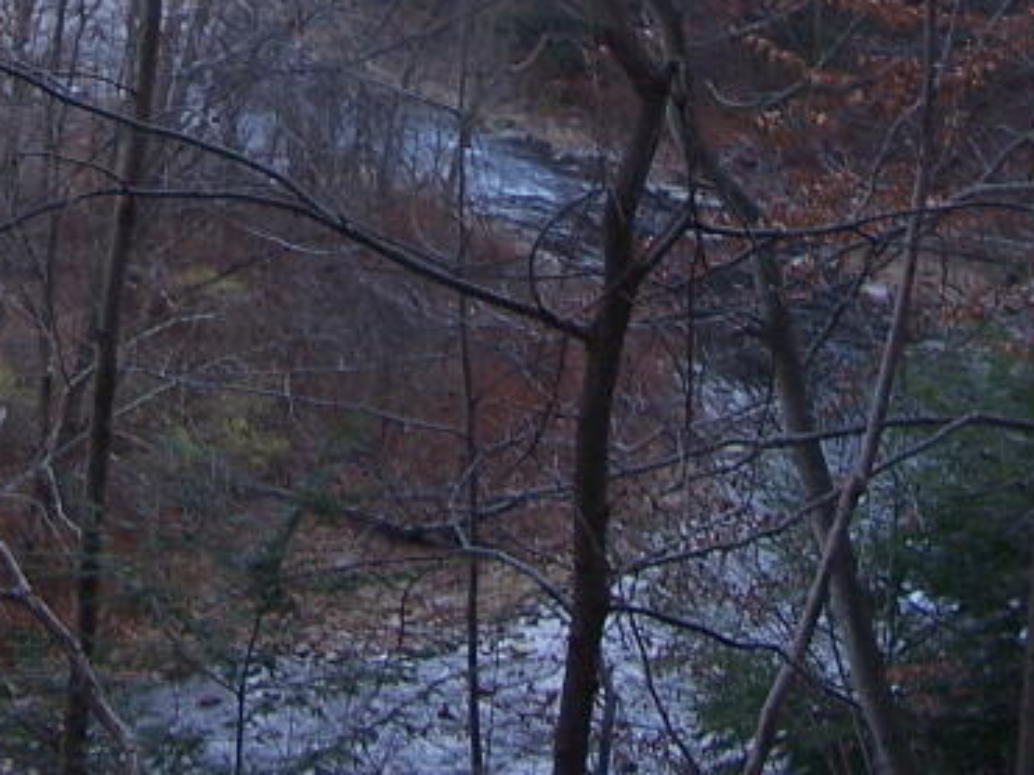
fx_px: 3135
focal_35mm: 105
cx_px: 449
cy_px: -251
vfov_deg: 13.5
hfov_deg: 18.7
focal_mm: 6.3
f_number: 2.8
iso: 80
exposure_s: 1/100
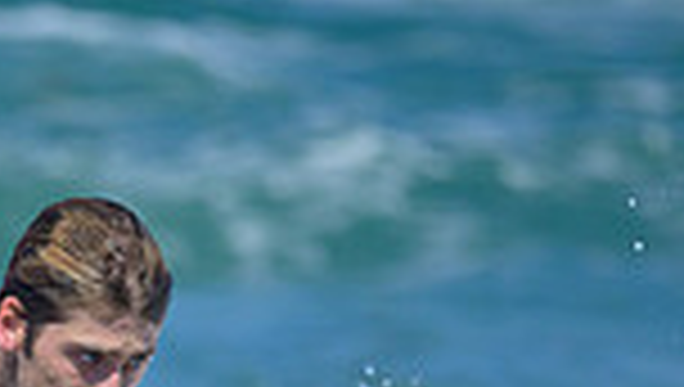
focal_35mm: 3357
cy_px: 768
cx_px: -275
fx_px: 60971
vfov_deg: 0.4
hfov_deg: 0.6
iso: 360
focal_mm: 800
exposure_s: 1/2500
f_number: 6.3
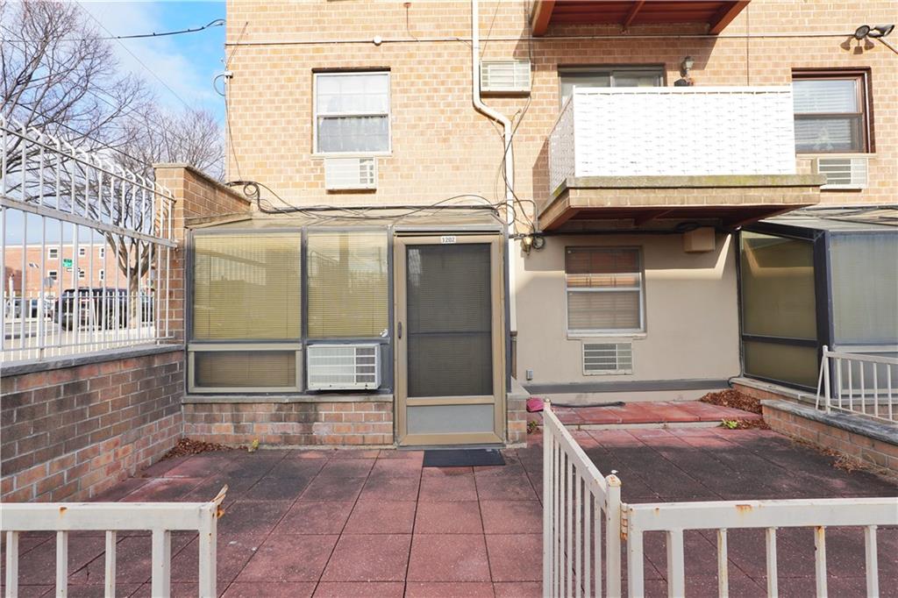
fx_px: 411
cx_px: 449
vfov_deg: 72.0
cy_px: 299
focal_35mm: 16
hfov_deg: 95.0
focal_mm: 11
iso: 100
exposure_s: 1/250
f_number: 5.6
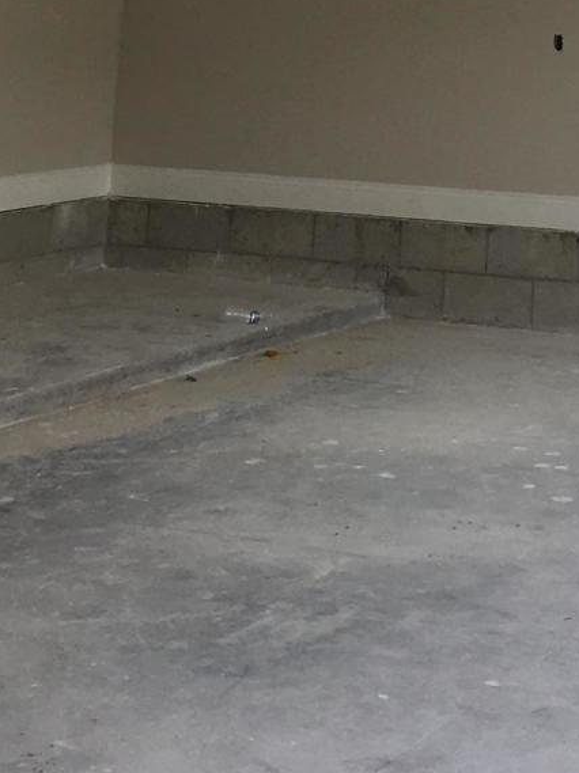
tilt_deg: +6.7
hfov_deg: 13.9
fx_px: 2277
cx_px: 779
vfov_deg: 17.6
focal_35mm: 102
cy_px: -325
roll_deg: -3.2
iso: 25
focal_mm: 4.15
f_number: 2.2
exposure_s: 1/244
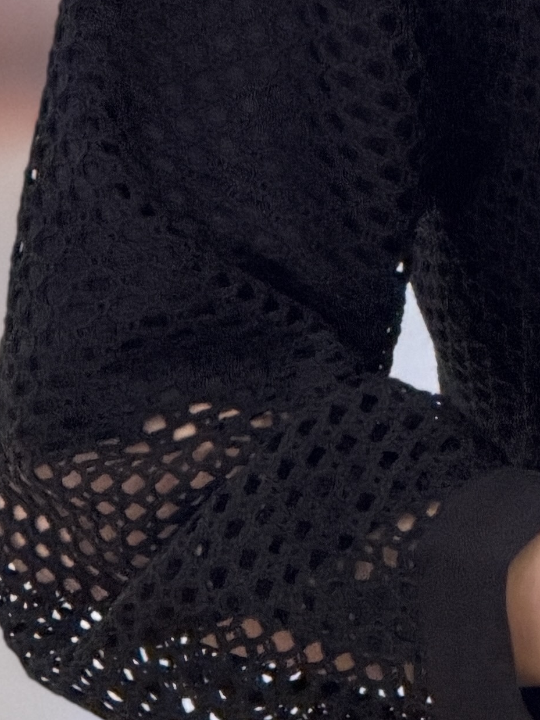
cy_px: -17
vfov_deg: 4.3
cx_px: 904
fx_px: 9590
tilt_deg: -7.5
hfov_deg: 3.2
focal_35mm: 461
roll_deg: +1.6
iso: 320
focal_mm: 16.89
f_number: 2.8
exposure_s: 1/50
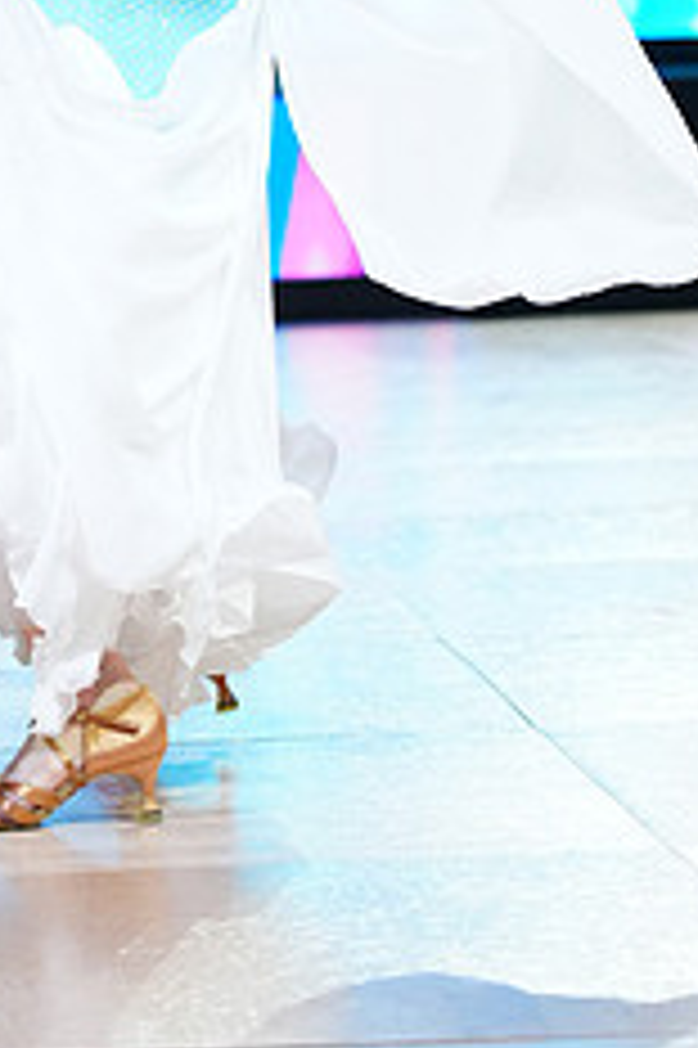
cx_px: 299
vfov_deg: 8.8
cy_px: -193
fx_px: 6757
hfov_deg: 5.9
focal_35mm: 232
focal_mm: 93
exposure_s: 1/320
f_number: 4
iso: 2500
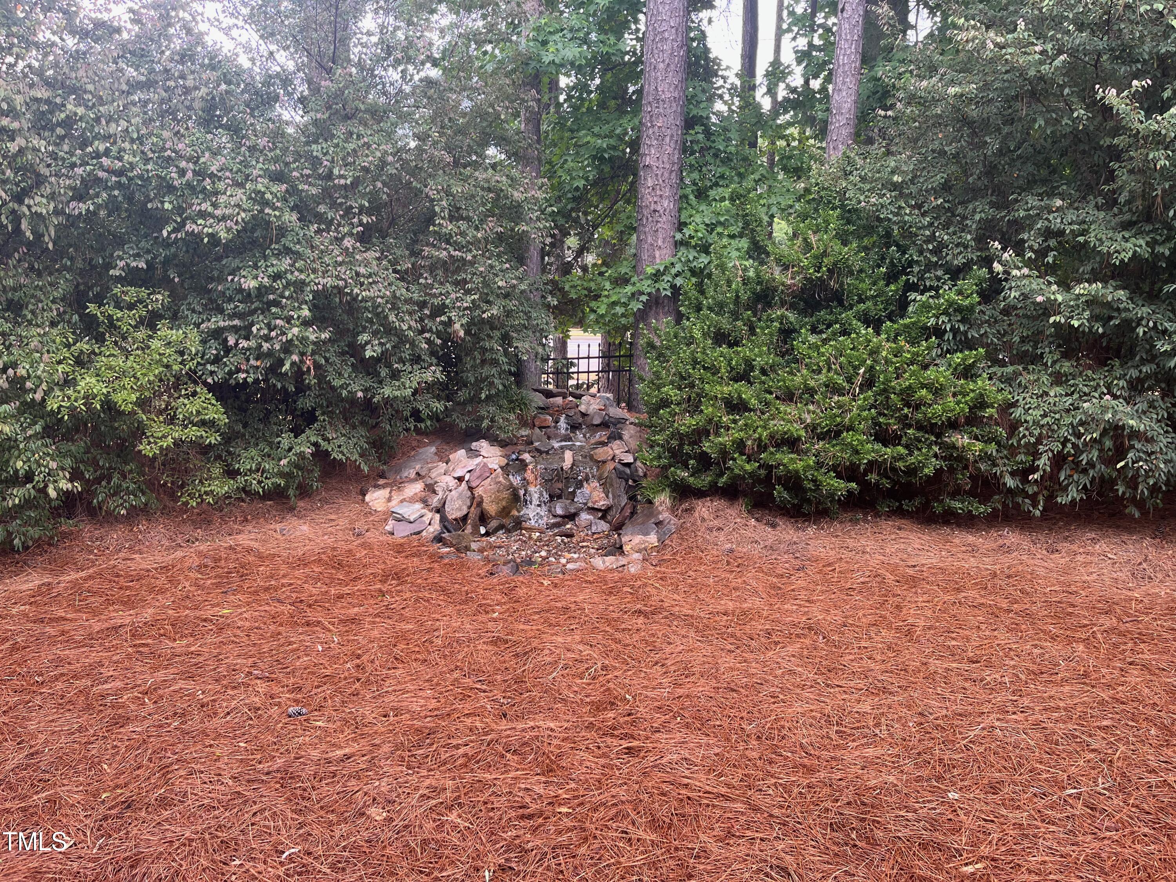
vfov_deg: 53.1
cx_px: 588
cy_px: 441
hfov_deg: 67.3
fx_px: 883
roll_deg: -0.7
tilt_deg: -11.1
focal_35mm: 26
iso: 50
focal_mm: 5.1
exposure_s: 1/121
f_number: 1.6
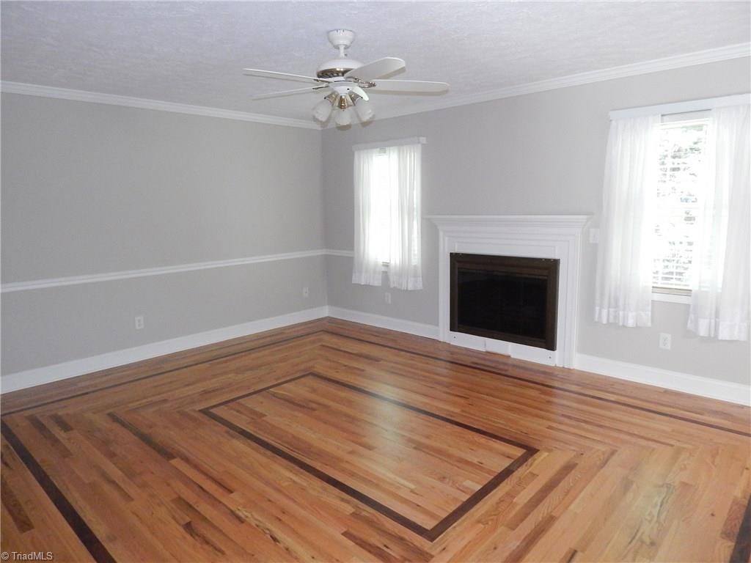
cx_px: 376
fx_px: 499
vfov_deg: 58.9
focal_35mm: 23
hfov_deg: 73.9
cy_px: 282
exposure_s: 1/30
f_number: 3
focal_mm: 4
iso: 800
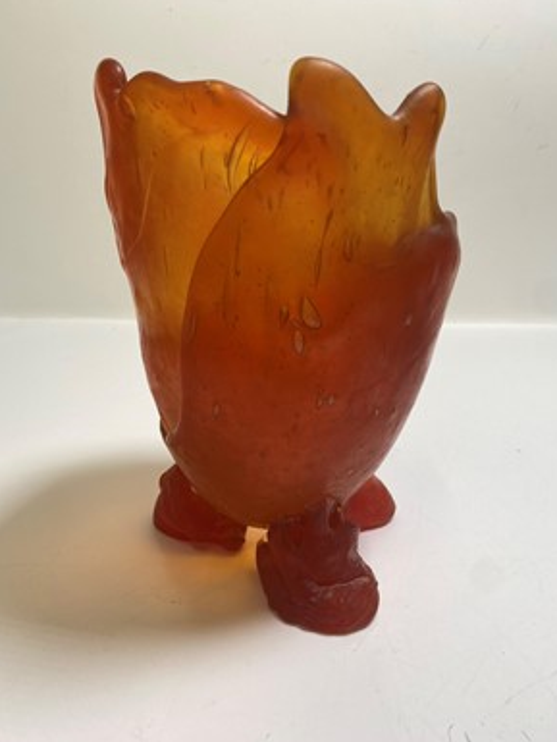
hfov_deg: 51.4
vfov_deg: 65.3
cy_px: 374
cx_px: 285
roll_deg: +0.0
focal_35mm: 27
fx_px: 579
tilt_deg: -19.6
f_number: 1.8
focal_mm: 4.25
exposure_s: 1/141
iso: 32
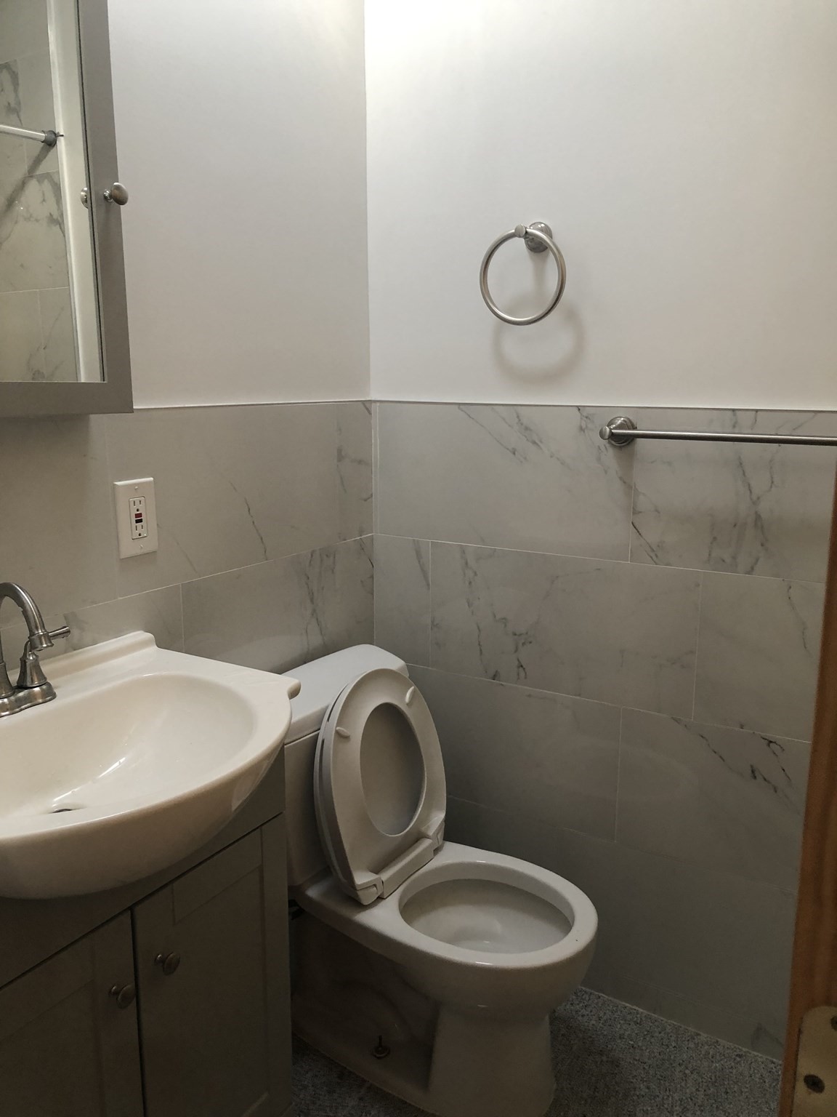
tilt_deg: -11.8
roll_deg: -1.9
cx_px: 418
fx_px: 903
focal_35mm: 28
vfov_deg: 63.4
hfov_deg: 49.7
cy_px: 558
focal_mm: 3.99
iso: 32
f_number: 1.8
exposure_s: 1/30
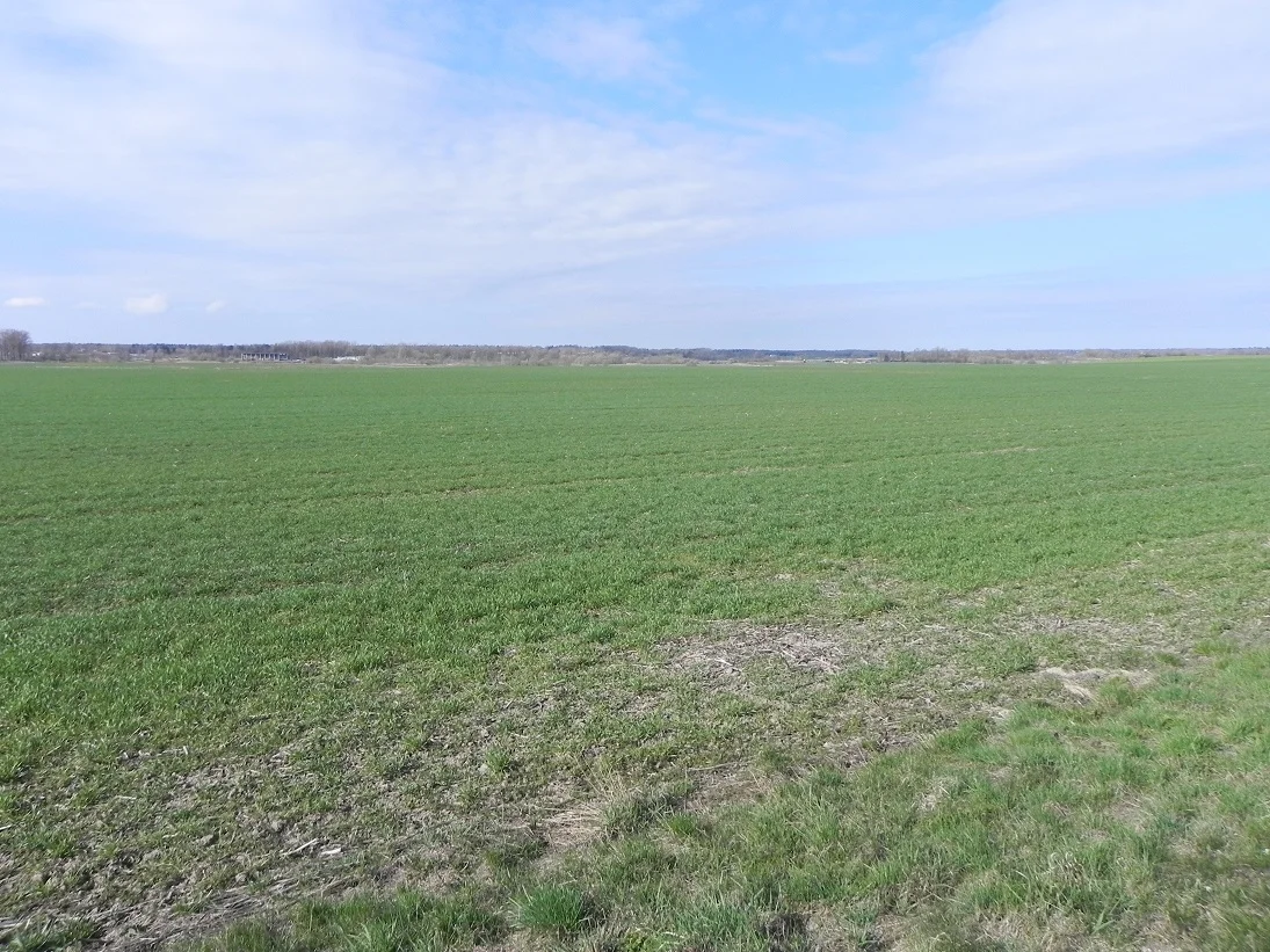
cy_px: 476
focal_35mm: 26
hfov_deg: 67.3
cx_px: 635
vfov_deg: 53.1
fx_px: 954
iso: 160
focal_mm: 4.6
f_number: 7.1
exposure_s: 1/360
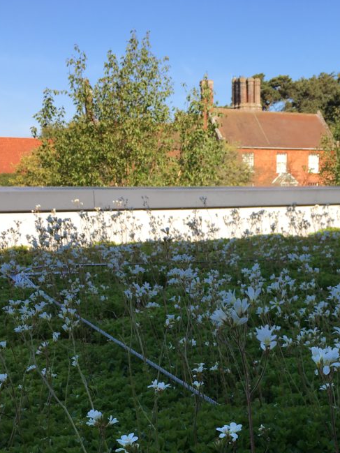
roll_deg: -0.2
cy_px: 343
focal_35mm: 46
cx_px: 249
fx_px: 602
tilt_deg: -16.7
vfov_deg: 40.0
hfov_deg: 31.1
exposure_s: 1/754
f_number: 2.2
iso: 25
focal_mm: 4.15
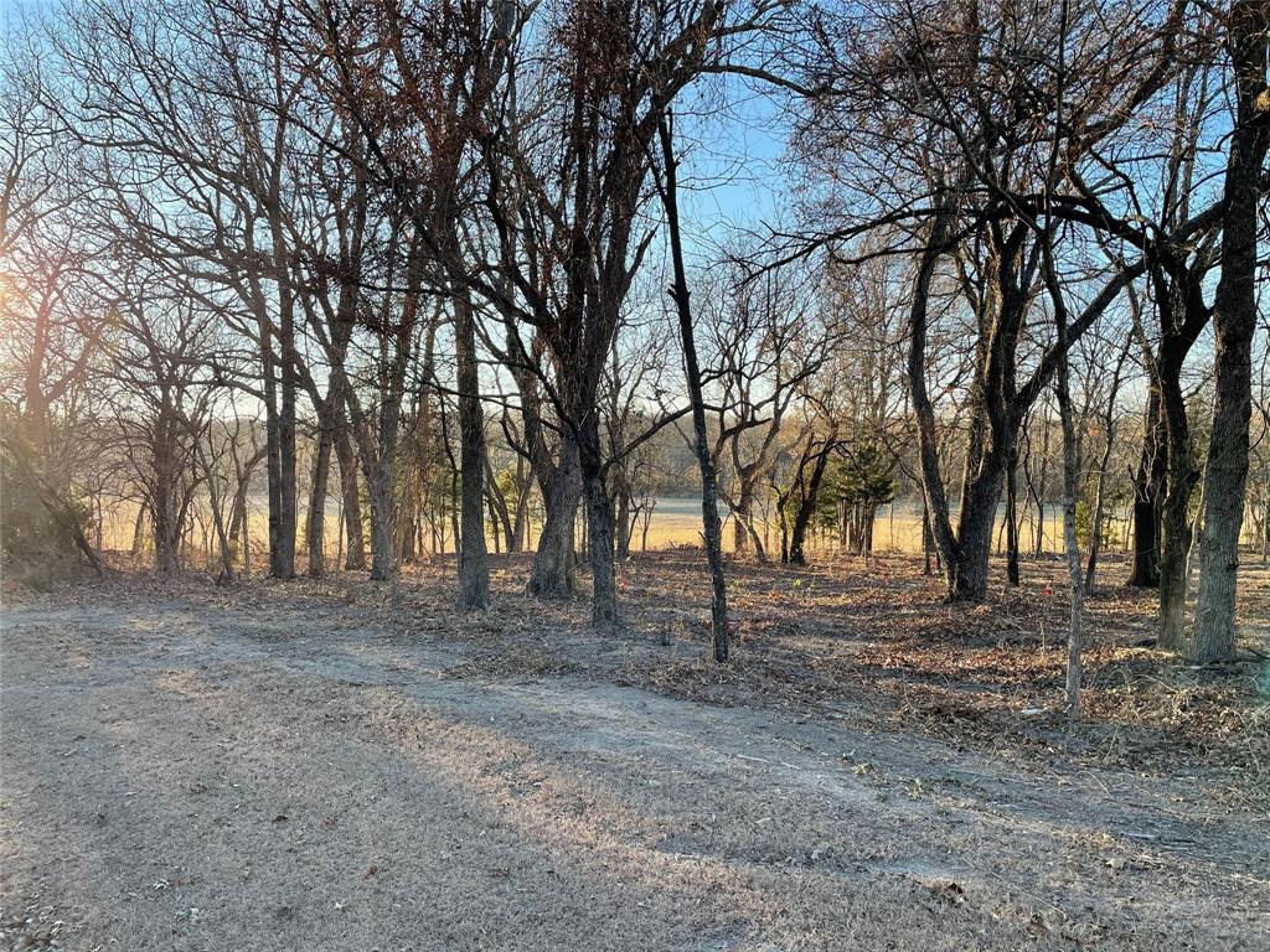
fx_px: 954
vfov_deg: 53.1
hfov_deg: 67.3
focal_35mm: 26
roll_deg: +1.4
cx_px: 635
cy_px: 476
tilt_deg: -1.3
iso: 32
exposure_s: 1/535
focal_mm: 4.2
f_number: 1.6
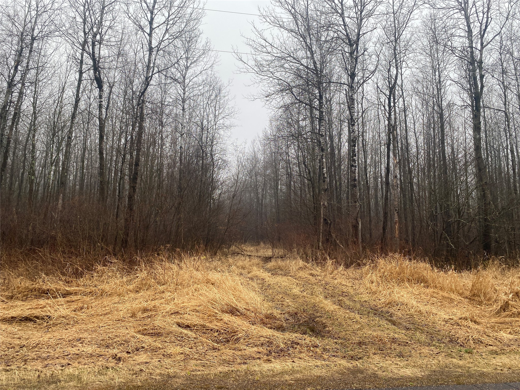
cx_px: 260
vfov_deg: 53.1
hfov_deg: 67.3
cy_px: 195
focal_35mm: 26
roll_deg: -0.4
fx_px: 391
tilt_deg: +5.7
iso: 32
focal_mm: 4.25
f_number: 1.8
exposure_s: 1/400
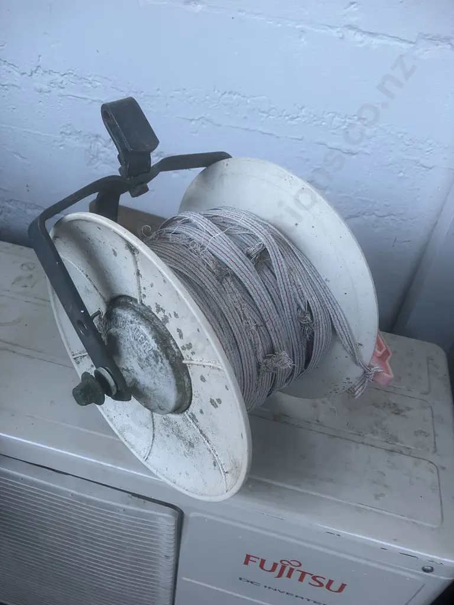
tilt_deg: -37.4
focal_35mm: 28
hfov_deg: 49.7
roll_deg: -8.1
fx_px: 490
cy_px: 302
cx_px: 227
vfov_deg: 63.4
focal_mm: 3.99
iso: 80
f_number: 1.8
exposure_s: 1/91
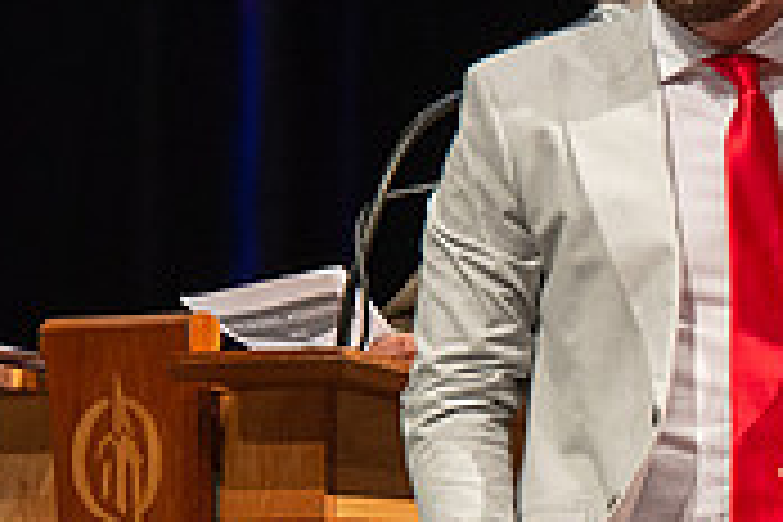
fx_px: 13375
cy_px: 340
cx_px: 878
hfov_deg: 3.3
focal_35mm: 615
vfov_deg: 2.2
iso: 1600
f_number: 4
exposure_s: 1/100
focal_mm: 170
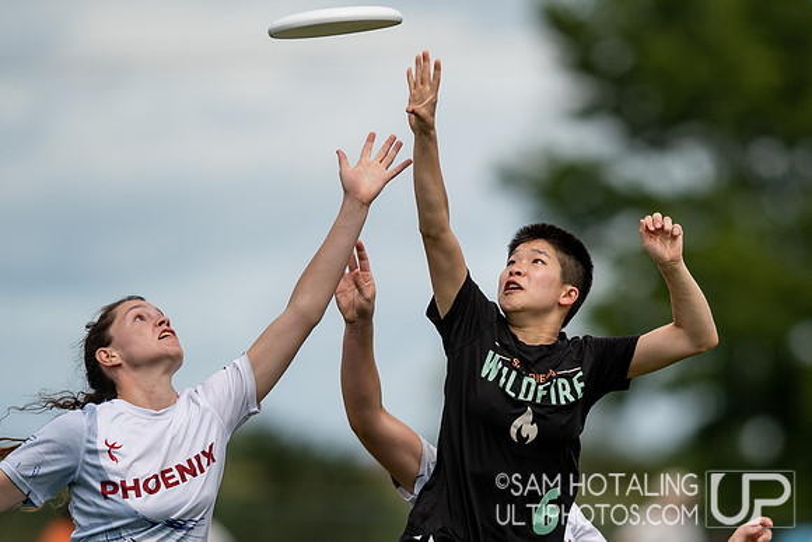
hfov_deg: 3.4
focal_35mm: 610
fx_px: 13766
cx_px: 548
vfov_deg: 2.3
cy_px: 358
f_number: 2.8
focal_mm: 300
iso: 100
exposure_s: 1/4000
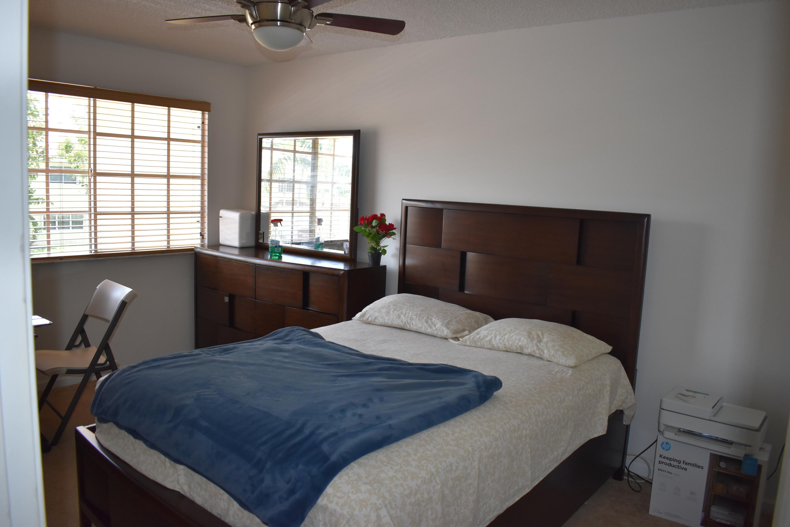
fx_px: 592
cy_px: 264
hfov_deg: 67.4
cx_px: 395
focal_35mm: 27
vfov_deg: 47.9
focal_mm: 18
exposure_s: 1/160
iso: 800
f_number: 3.5
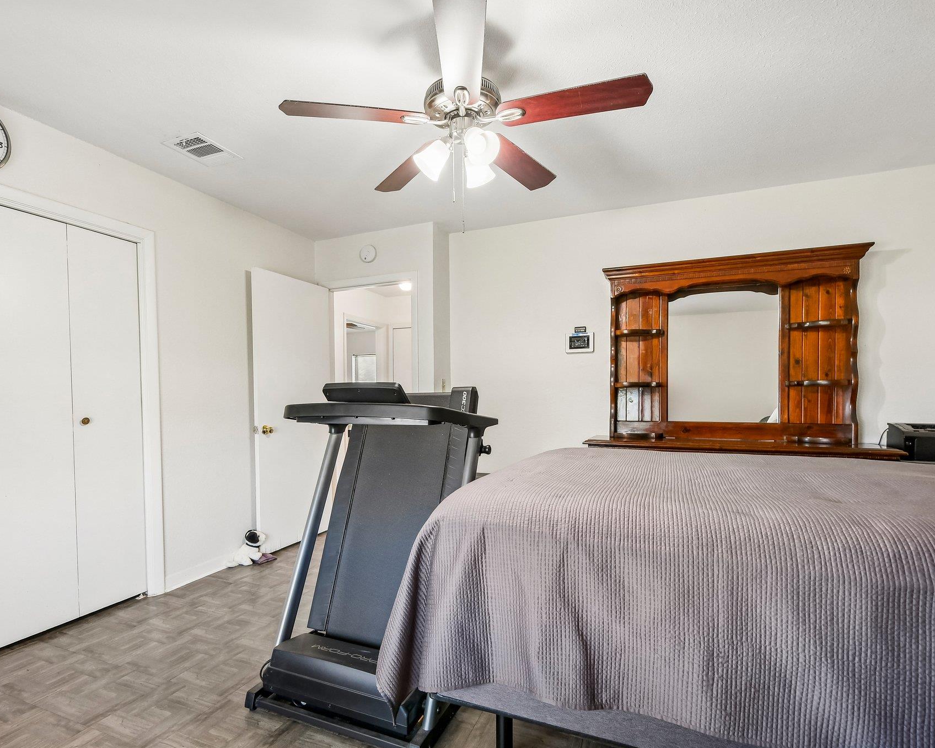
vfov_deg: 77.0
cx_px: 445
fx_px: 470
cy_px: 375
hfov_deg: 89.6
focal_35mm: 17
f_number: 8
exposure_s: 1/8
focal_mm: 10
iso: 400
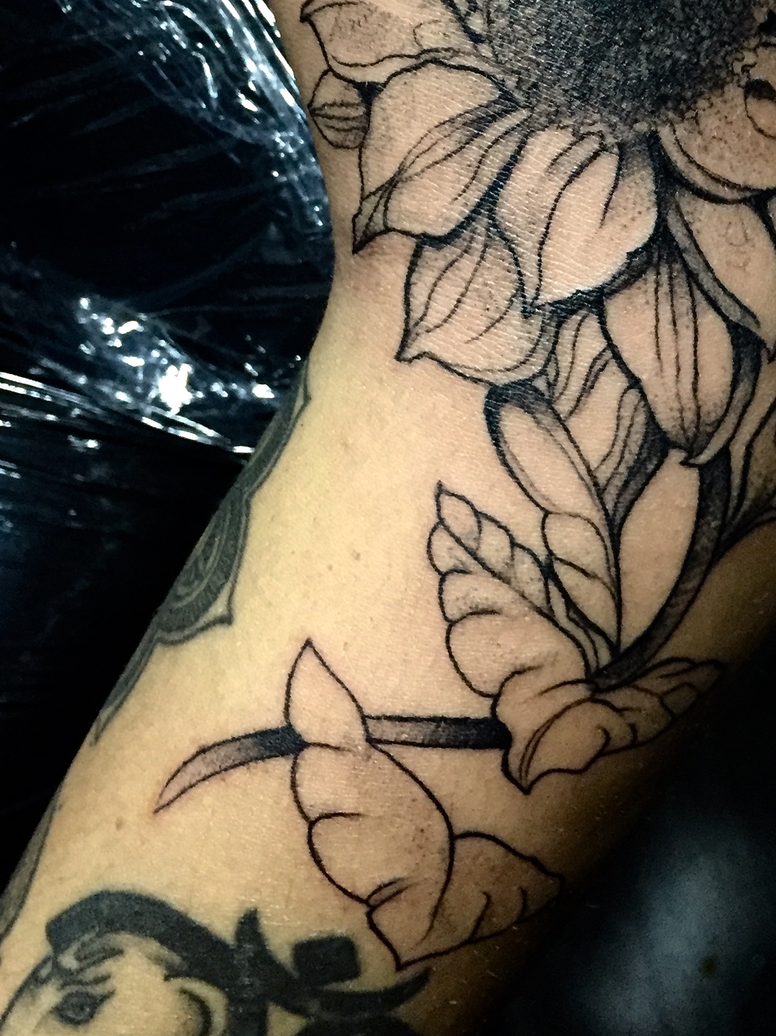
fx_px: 1704
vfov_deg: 32.9
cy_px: 210
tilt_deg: -63.4
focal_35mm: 57
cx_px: 692
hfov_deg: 24.9
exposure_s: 1/30
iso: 250
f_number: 2.2
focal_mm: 4.15
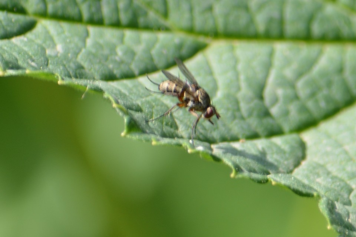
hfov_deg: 4.6
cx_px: 178
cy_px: 118
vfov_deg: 3.1
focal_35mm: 450
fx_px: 4450
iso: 140
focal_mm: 300
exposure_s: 1/125
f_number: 8
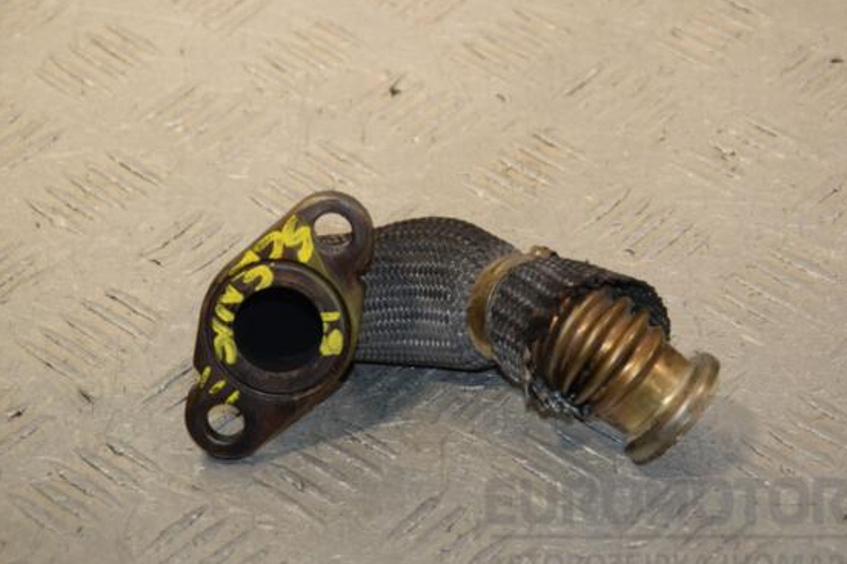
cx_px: 457
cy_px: 297
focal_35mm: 147
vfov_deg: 9.3
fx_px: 3457
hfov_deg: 14.0
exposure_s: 1/200
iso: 800
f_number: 8
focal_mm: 90
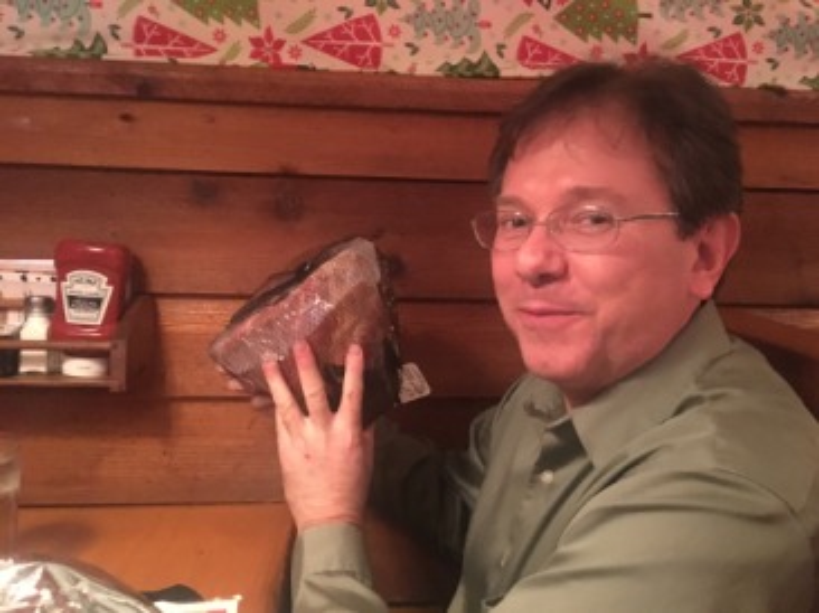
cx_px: 410
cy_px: 306
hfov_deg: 61.7
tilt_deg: -7.1
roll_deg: -0.7
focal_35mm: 29
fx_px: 686
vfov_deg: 48.2
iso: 1000
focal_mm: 4.15
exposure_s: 1/15
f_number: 2.2
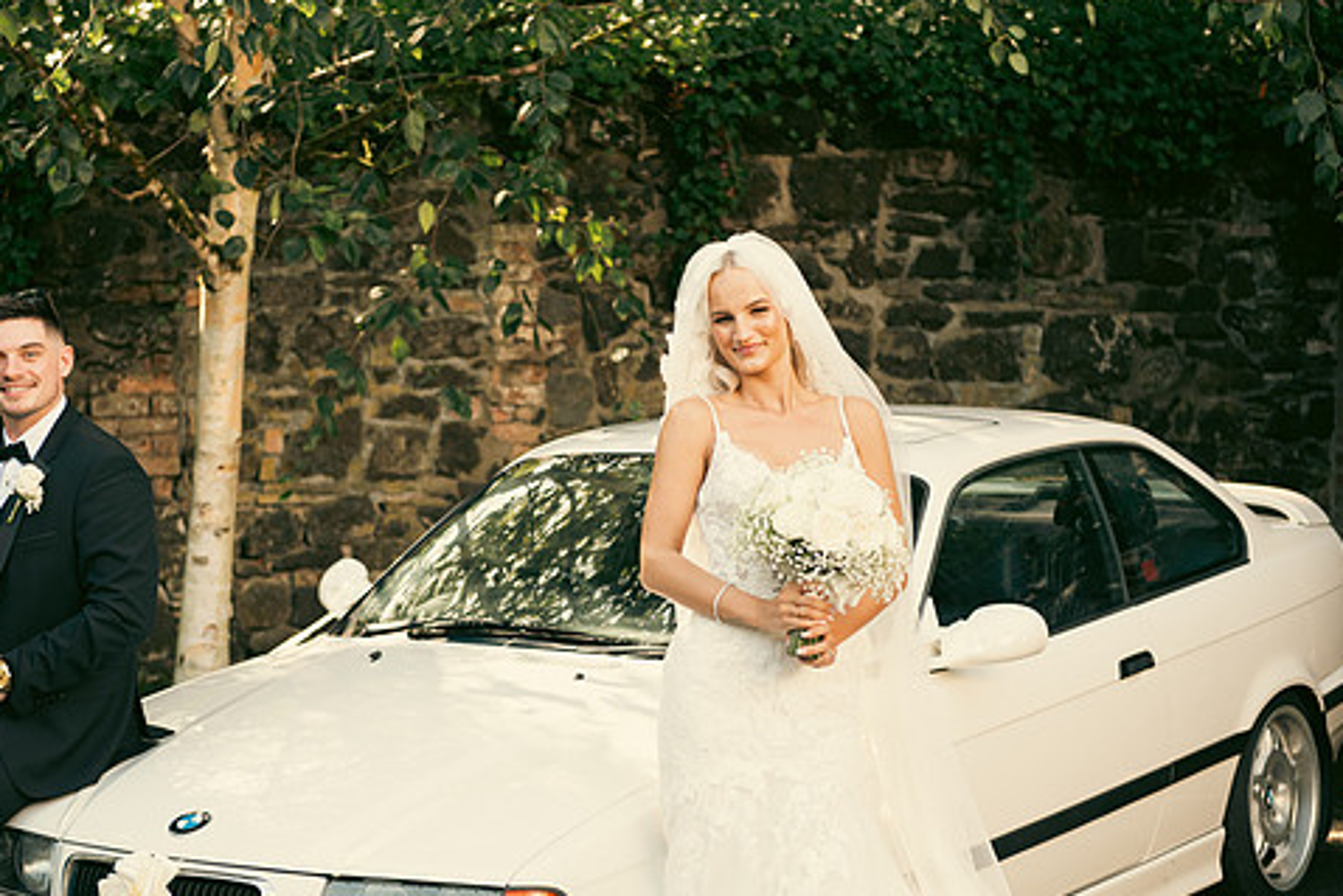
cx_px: 534
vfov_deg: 16.1
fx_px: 3172
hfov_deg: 23.9
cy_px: 541
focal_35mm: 85
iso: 160
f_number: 3.5
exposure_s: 1/200
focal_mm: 70
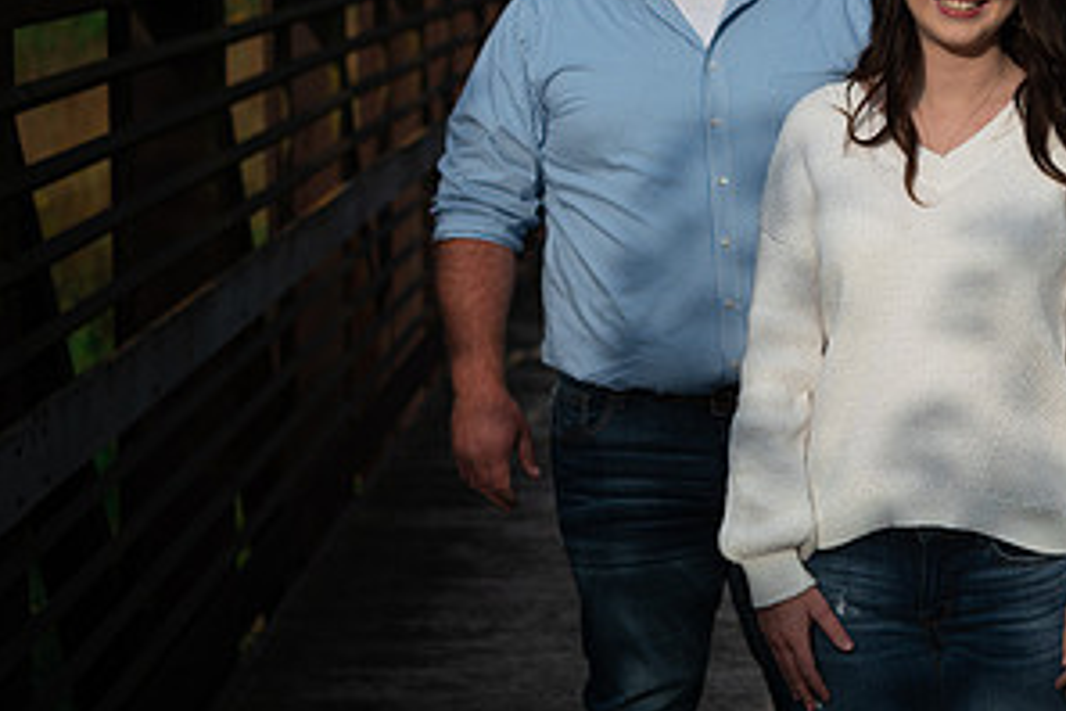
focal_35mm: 117
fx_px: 3464
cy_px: 264
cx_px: 861
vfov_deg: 11.7
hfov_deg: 17.3
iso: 100
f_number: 3.5
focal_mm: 60
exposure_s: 1/1250
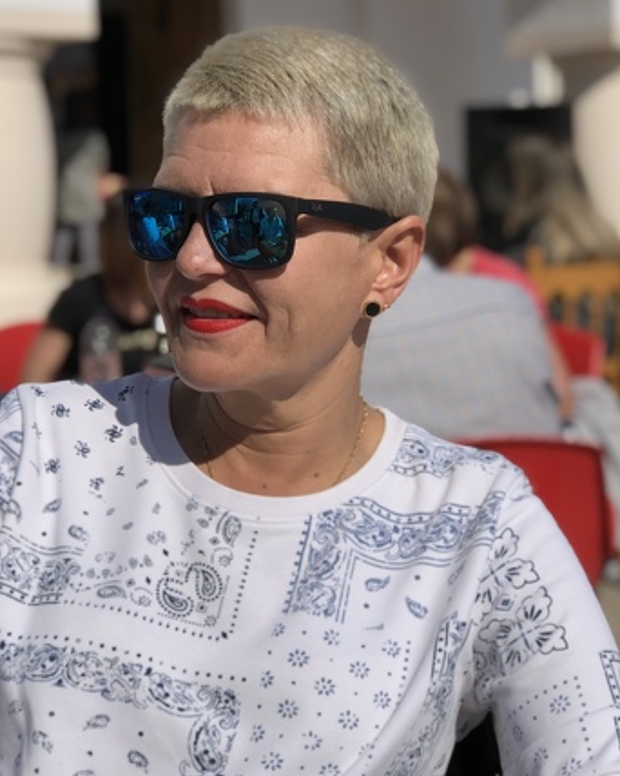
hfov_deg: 19.6
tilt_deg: -6.5
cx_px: 234
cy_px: 370
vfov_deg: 24.5
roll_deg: +1.7
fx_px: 1790
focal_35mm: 78
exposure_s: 1/1656
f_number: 2.8
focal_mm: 6.6
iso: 20
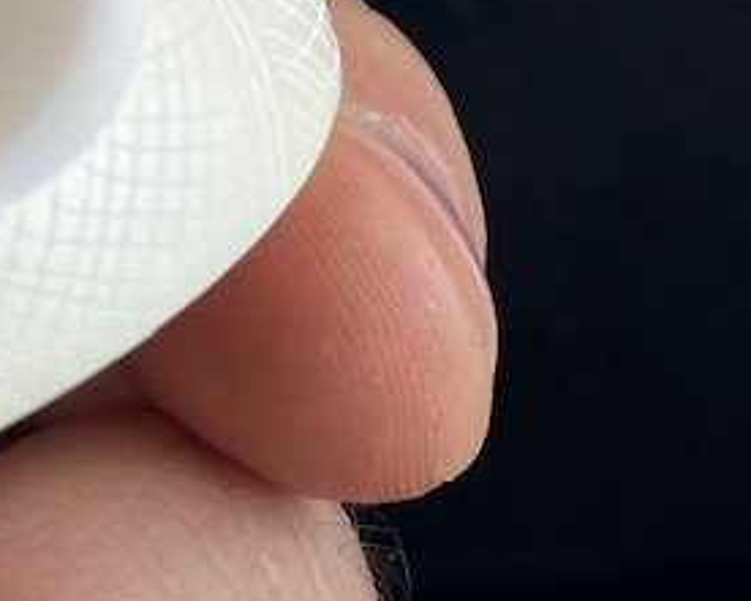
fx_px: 4825
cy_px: -563
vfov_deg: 6.9
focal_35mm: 217
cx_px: 620
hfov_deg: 8.9
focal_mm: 6.86
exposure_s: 1/248
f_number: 1.78
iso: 50
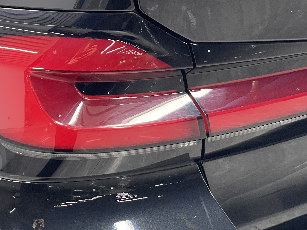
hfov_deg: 16.5
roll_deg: +1.4
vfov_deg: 12.4
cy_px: 75
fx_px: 1055
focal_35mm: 119
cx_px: 110
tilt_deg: -25.1
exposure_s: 1/50
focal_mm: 7.5
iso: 200
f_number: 2.2
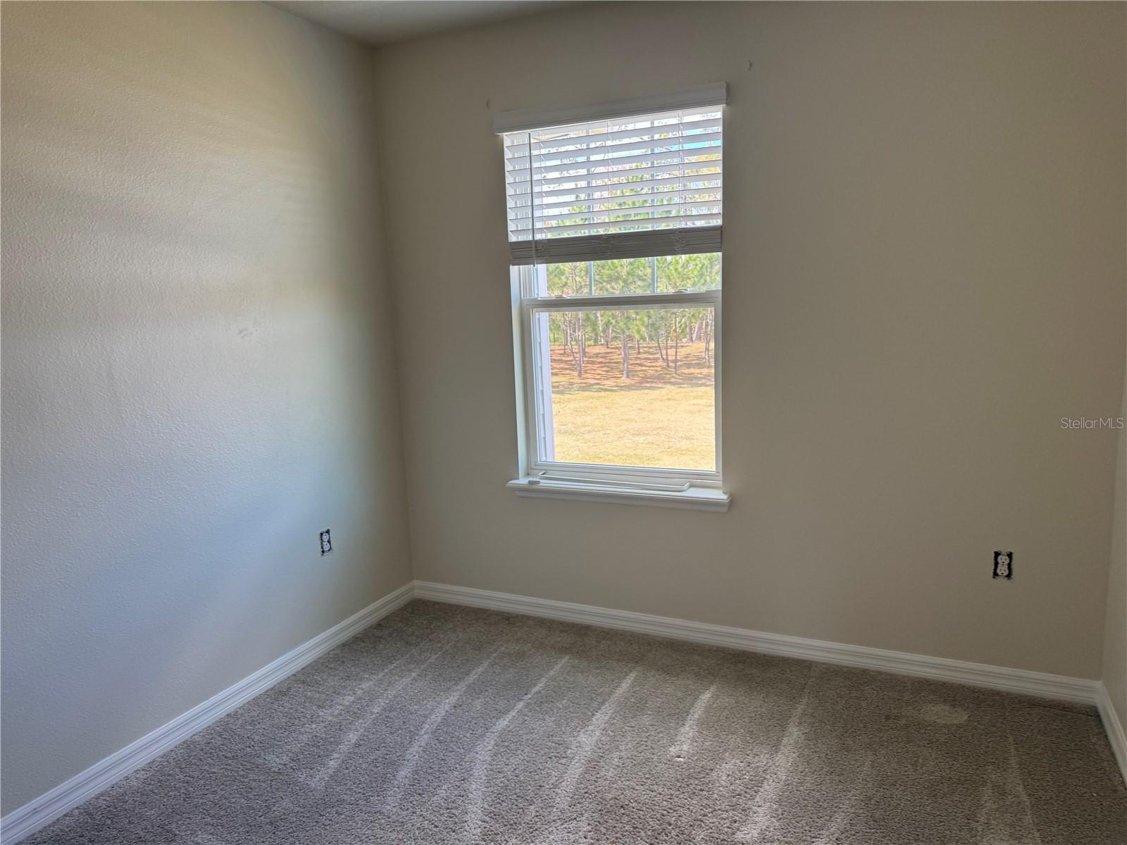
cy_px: 422
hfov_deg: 71.6
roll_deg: +3.7
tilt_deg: -8.7
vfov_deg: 56.8
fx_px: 781
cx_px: 564
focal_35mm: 24
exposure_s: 1/137
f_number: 1.78
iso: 100
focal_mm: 6.76
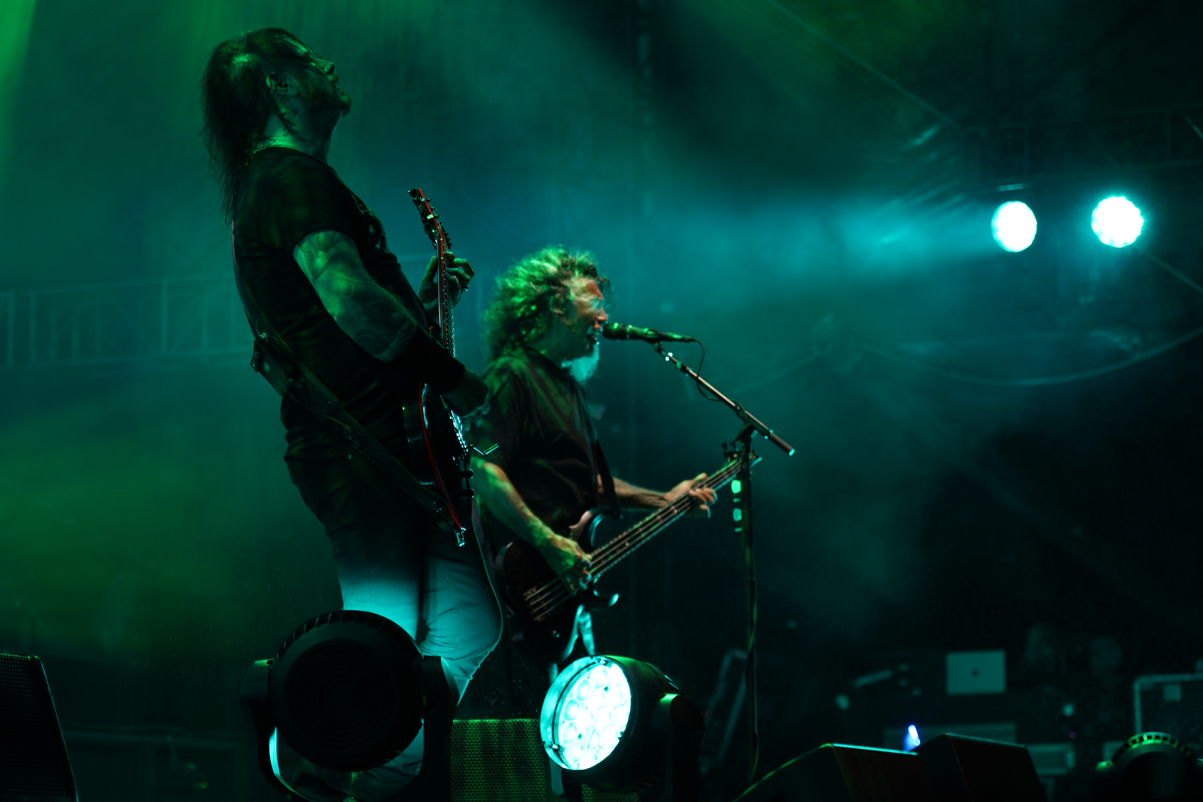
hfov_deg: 19.5
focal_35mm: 105
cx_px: 602
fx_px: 3508
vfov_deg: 13.0
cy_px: 401
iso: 800
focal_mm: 105
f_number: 4
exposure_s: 1/125
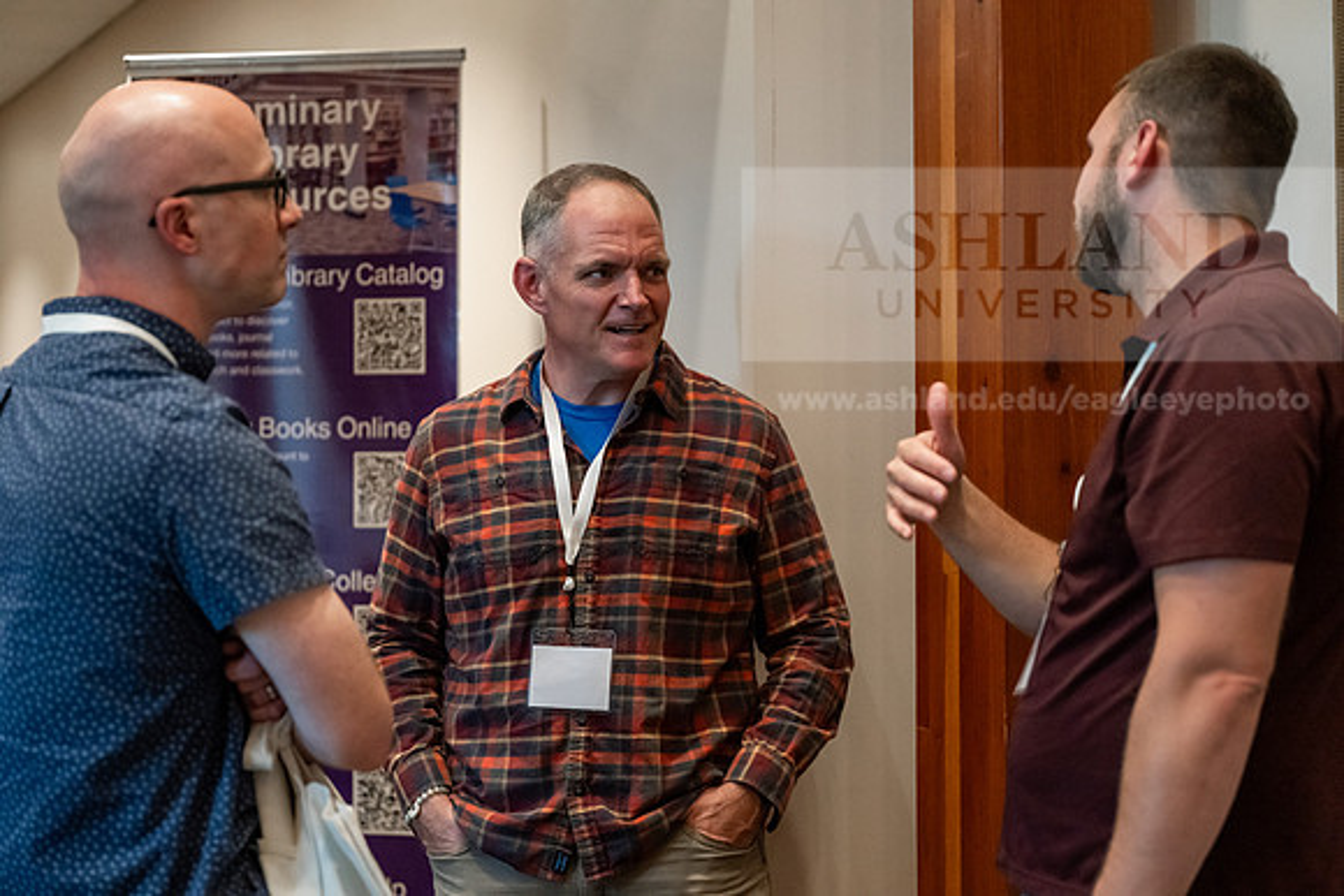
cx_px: 672
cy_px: 448
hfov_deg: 28.8
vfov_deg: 19.5
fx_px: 2614
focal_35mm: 70
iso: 5000
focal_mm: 70
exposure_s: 1/160
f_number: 2.8
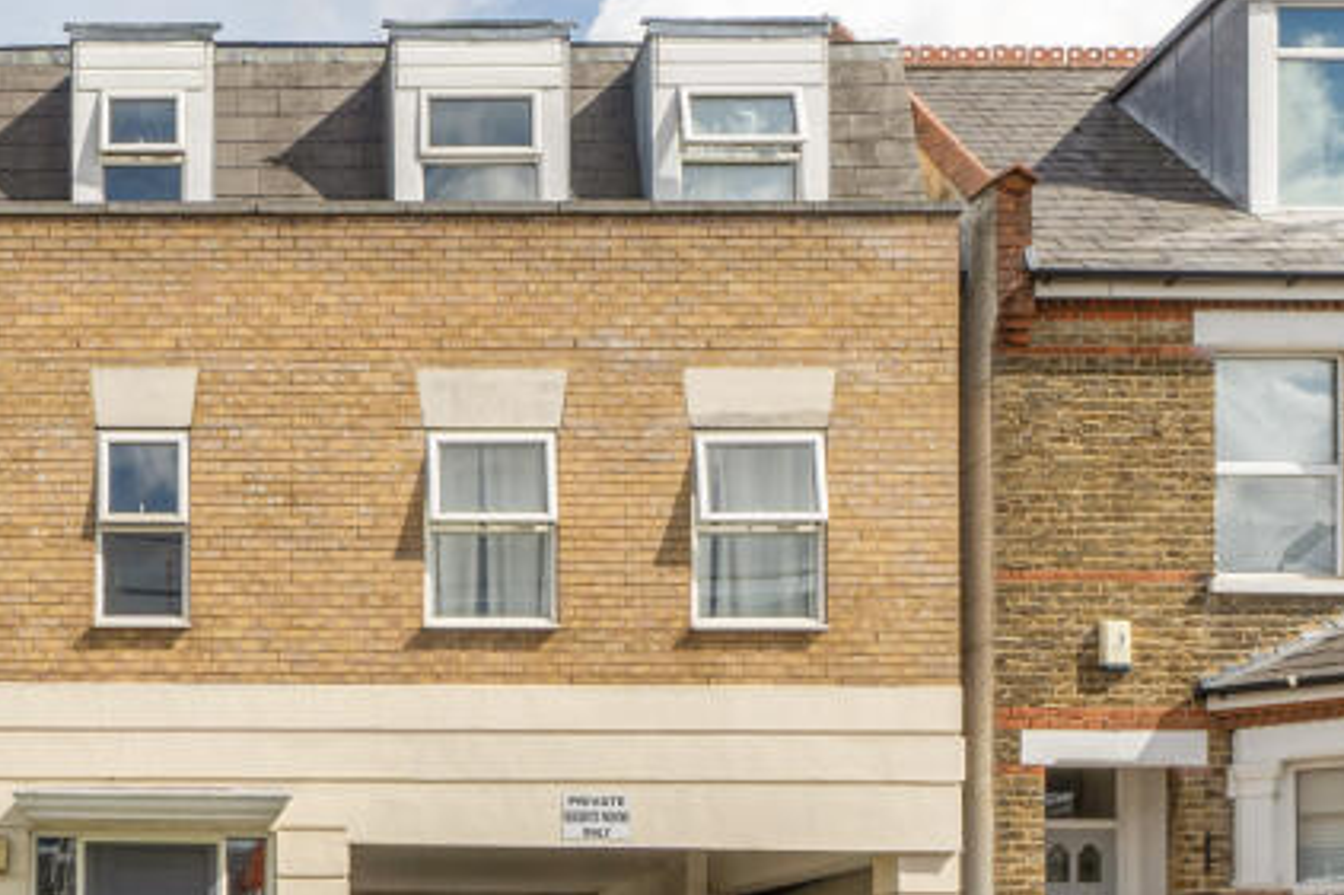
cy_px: 874
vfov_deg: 25.3
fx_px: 1903
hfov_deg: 37.1
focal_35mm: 51
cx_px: 217
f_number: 8
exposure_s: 1/640
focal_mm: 14
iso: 400
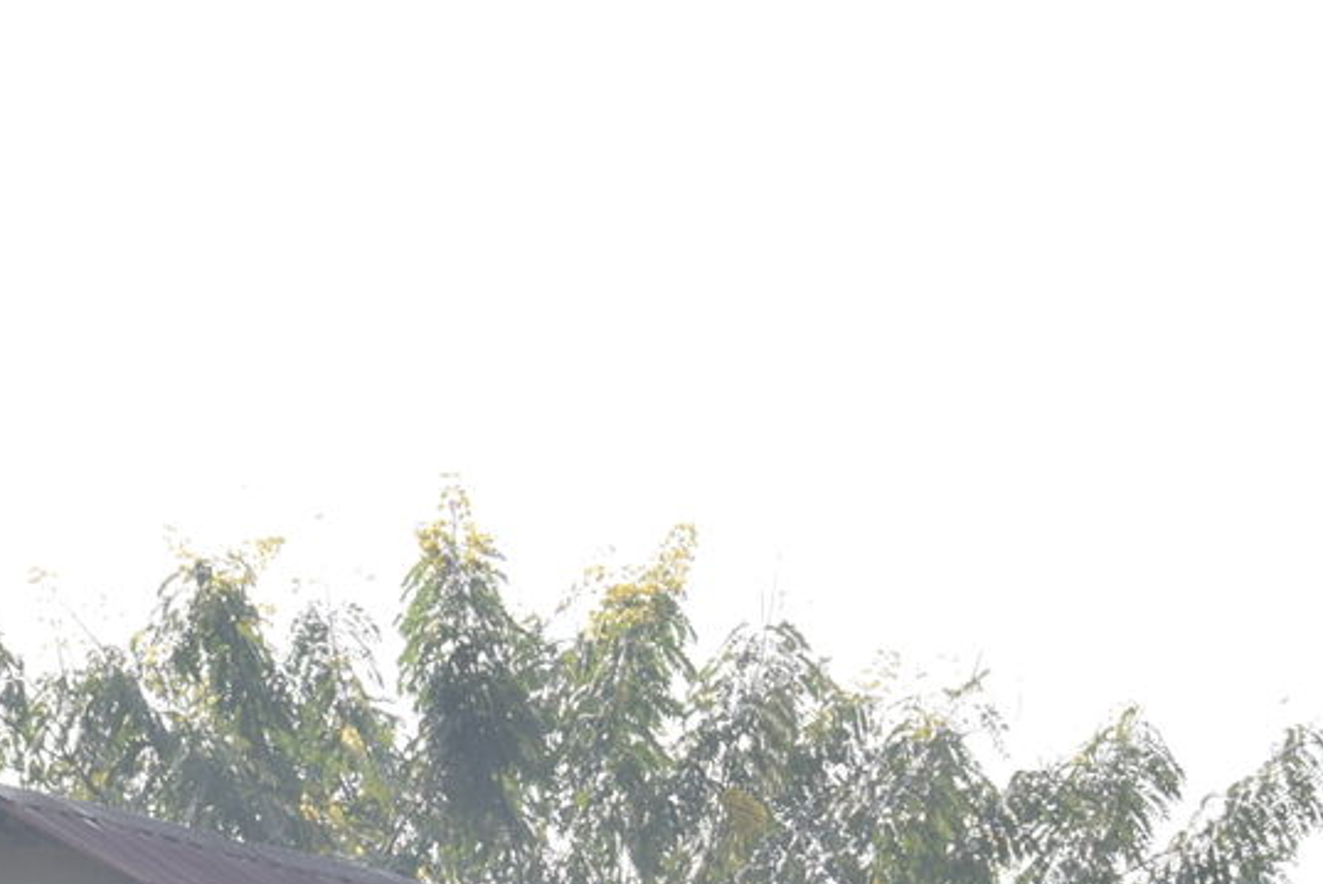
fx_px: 10842
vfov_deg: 4.6
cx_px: 241
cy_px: 1294
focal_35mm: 295
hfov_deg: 7.0
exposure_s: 1/250
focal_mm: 55
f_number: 8
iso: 220
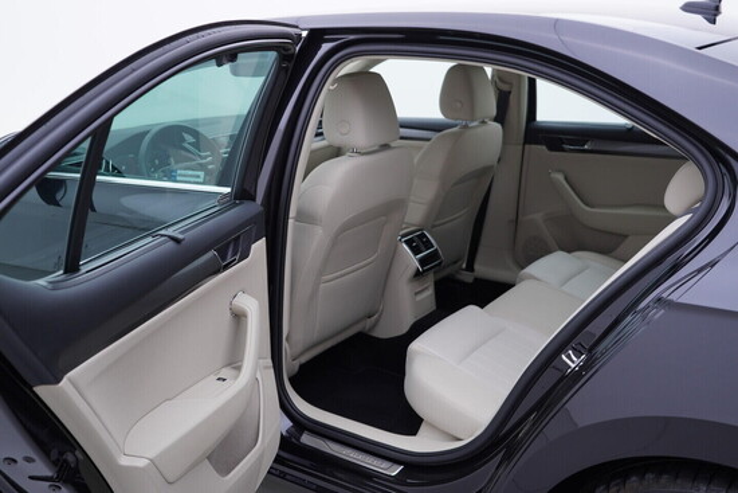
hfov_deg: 53.1
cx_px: 369
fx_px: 738
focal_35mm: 36
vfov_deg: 36.9
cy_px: 246
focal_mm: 24
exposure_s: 1/50
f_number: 3.2
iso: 125
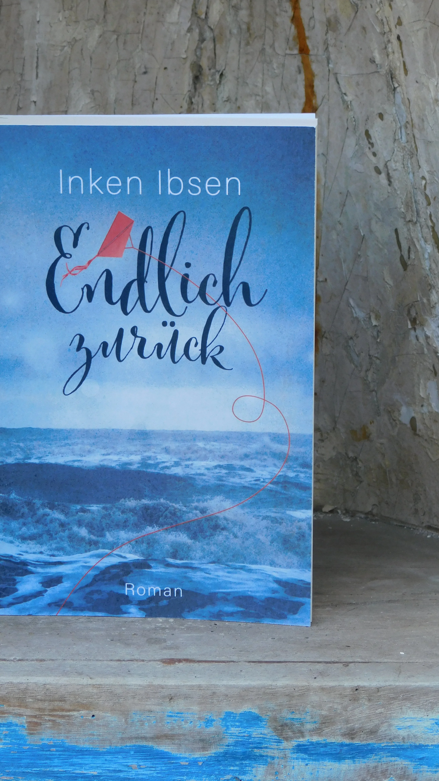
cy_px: 390
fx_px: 2235
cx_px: 158
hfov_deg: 11.2
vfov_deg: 19.8
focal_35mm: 108
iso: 125
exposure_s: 1/30
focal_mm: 17.6
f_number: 4.6
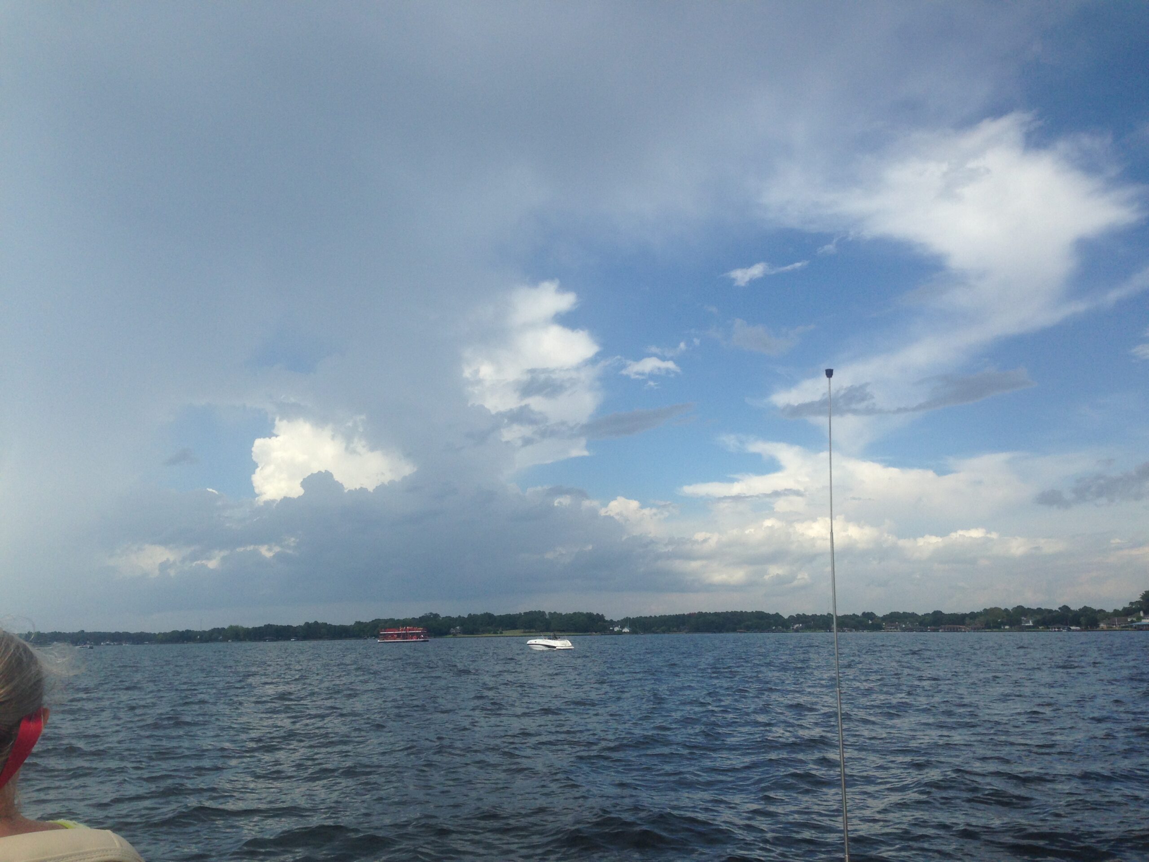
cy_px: 431
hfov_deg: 55.4
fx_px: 1095
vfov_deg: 42.9
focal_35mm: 33
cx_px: 574
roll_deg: -1.2
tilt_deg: +9.5
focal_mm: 4.12
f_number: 2.4
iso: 50
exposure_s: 1/1808
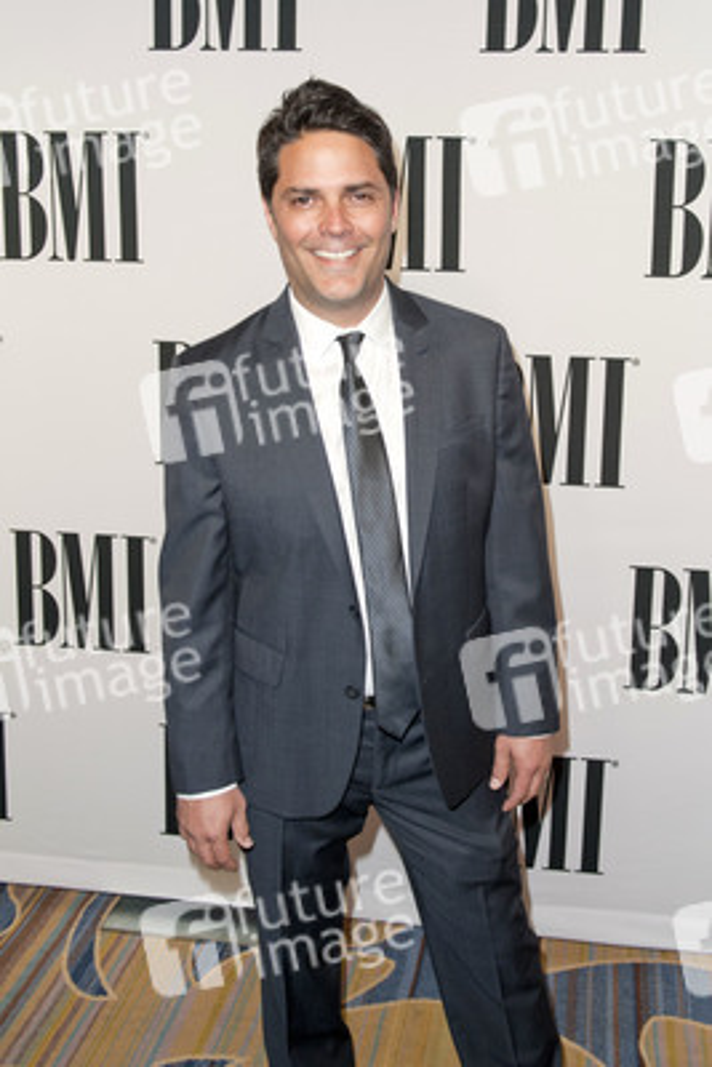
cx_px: 356
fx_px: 919
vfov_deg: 60.3
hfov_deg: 42.4
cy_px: 534
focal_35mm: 31
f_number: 4
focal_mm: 31
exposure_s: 1/400
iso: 500
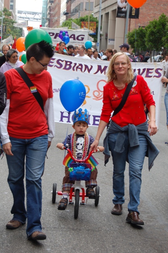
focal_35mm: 82
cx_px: 84
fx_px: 579
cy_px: 126
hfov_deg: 16.5
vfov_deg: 24.6
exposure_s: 1/125
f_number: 5.6
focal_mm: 55
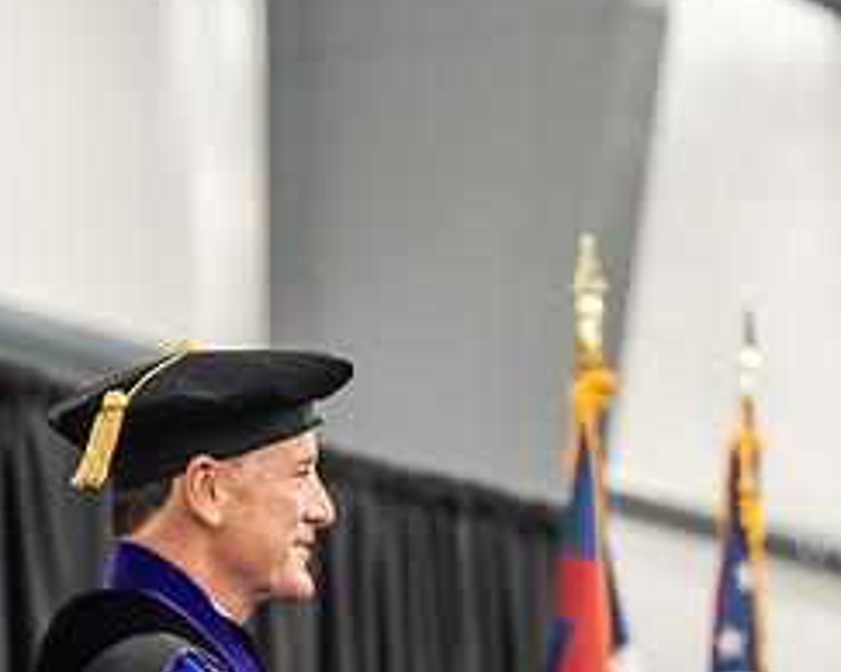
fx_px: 6690
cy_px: 622
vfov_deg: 5.7
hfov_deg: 7.2
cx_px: 637
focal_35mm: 269
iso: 3200
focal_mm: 120
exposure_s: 1/200
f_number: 3.2
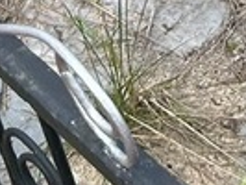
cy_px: -474
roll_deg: +11.3
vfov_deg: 6.4
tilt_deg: -17.9
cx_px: 405
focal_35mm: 200
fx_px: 1423
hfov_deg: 9.5
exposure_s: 1/407
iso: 50
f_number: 1.5
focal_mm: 5.7
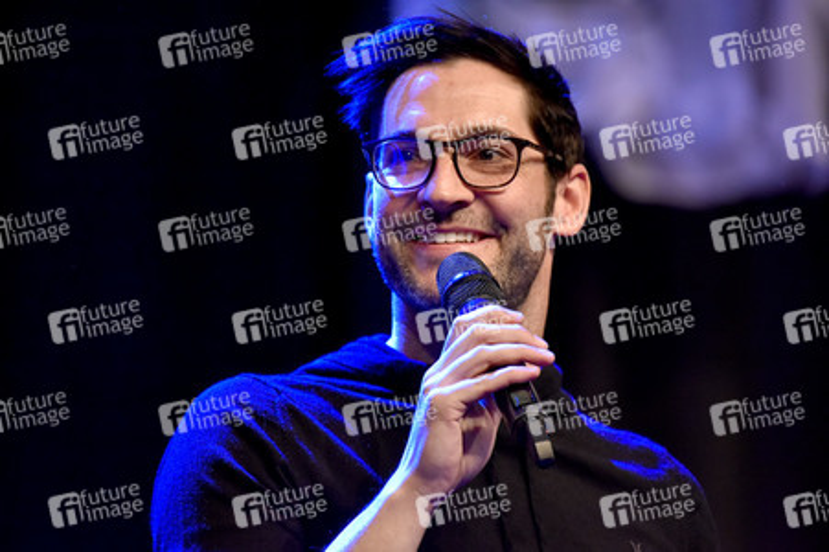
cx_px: 414
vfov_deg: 2.7
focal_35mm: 500
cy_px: 276
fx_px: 11505
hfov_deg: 4.1
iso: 5000
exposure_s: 1/125
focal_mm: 500
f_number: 5.6
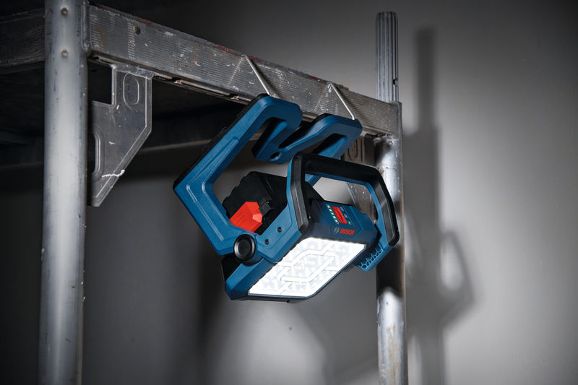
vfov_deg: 17.5
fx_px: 1252
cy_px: 192
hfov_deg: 26.0
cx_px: 289
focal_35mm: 78
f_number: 5.6
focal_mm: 78
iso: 200
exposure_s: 1/125
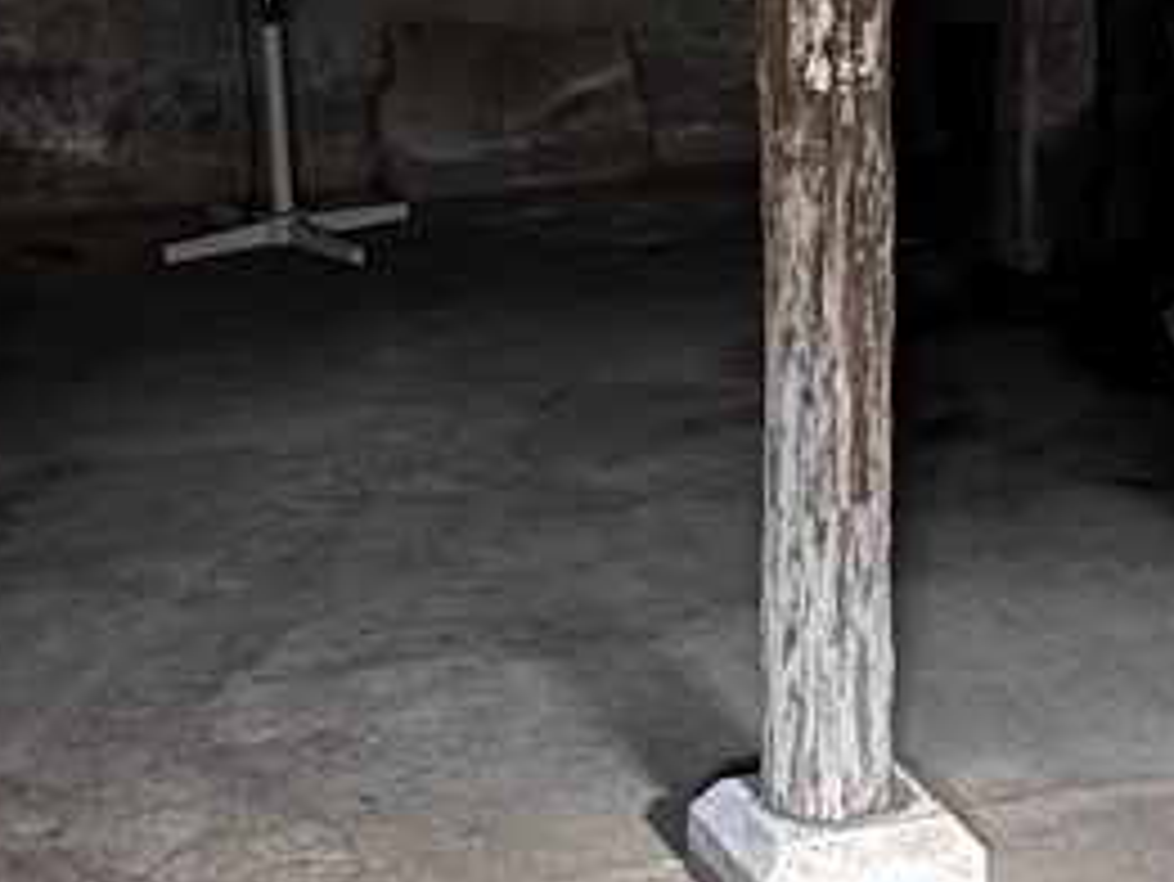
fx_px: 3461
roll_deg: -2.4
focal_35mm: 102
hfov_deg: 19.1
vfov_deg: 14.4
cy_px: 130
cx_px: 936
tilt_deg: -8.3
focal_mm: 5.96
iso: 800
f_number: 1.6
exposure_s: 1/16
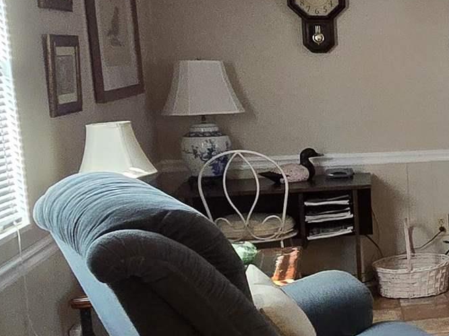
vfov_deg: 24.4
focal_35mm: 60
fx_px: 778
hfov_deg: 24.8
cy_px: 164
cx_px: 675
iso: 250
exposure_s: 1/60
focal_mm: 2.2
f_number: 2.2
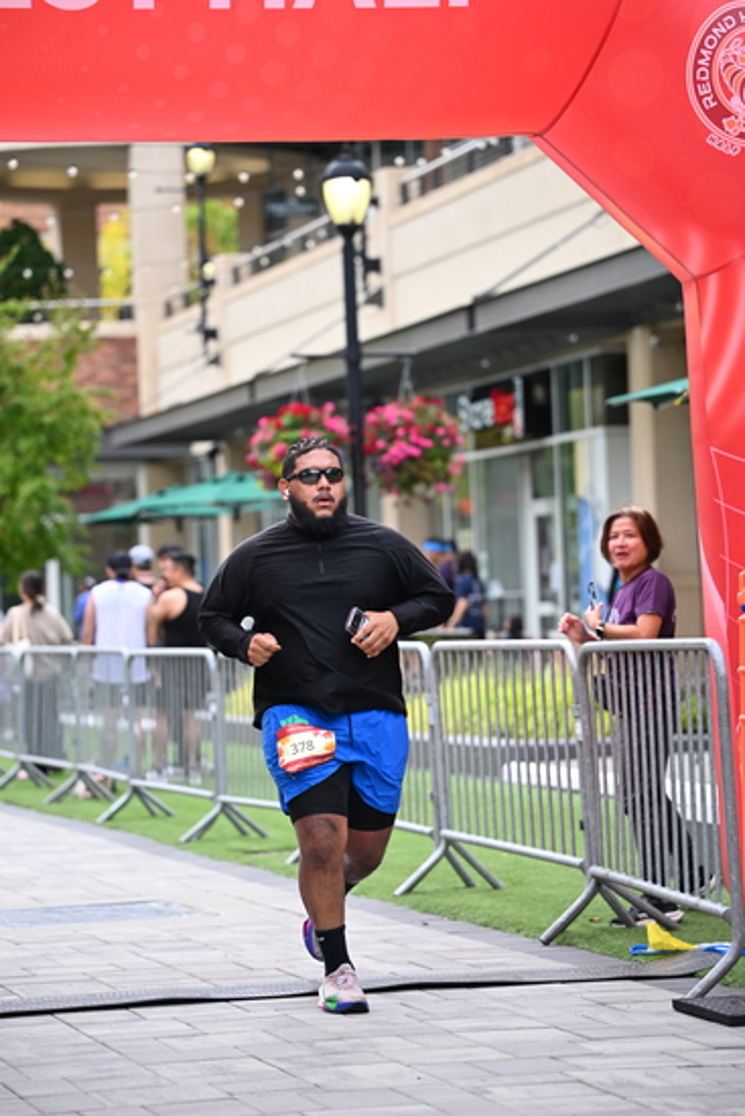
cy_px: 558
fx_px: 3226
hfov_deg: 13.2
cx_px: 372
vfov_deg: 19.6
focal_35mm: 104
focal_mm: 104
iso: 640
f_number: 2.8
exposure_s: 1/2000
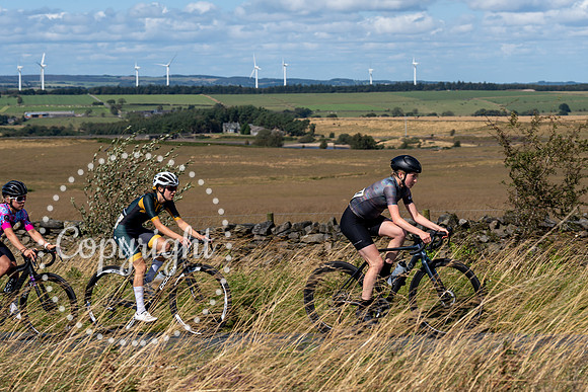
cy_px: 136
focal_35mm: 91
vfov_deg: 15.0
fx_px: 1491
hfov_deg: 22.2
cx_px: 383
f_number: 5.6
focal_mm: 70
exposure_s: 1/800
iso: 100
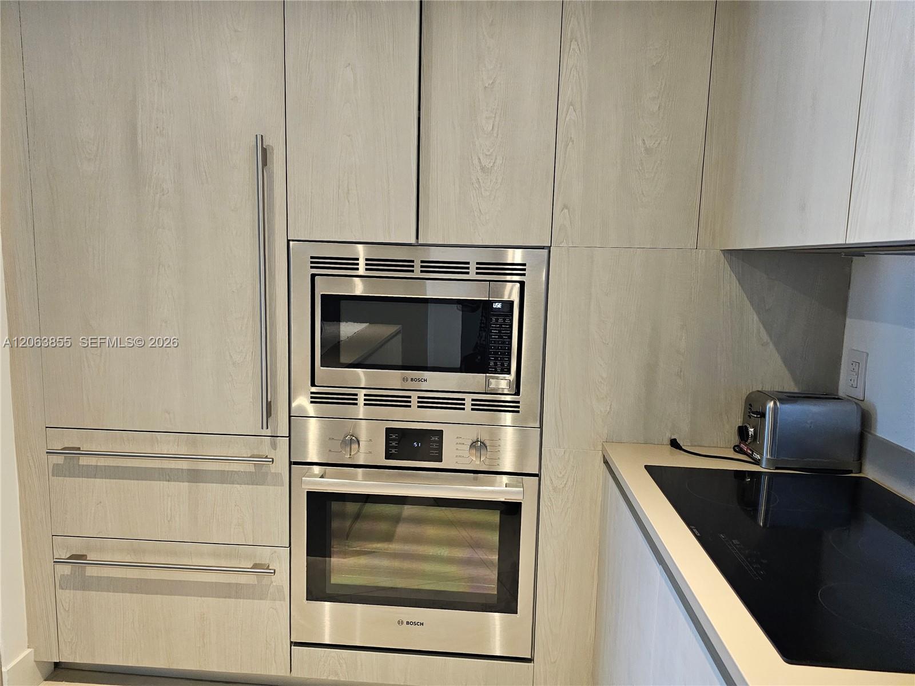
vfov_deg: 58.9
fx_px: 608
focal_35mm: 23
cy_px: 343
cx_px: 458
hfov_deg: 73.9
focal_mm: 6.3
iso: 1000
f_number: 1.7
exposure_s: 1/120
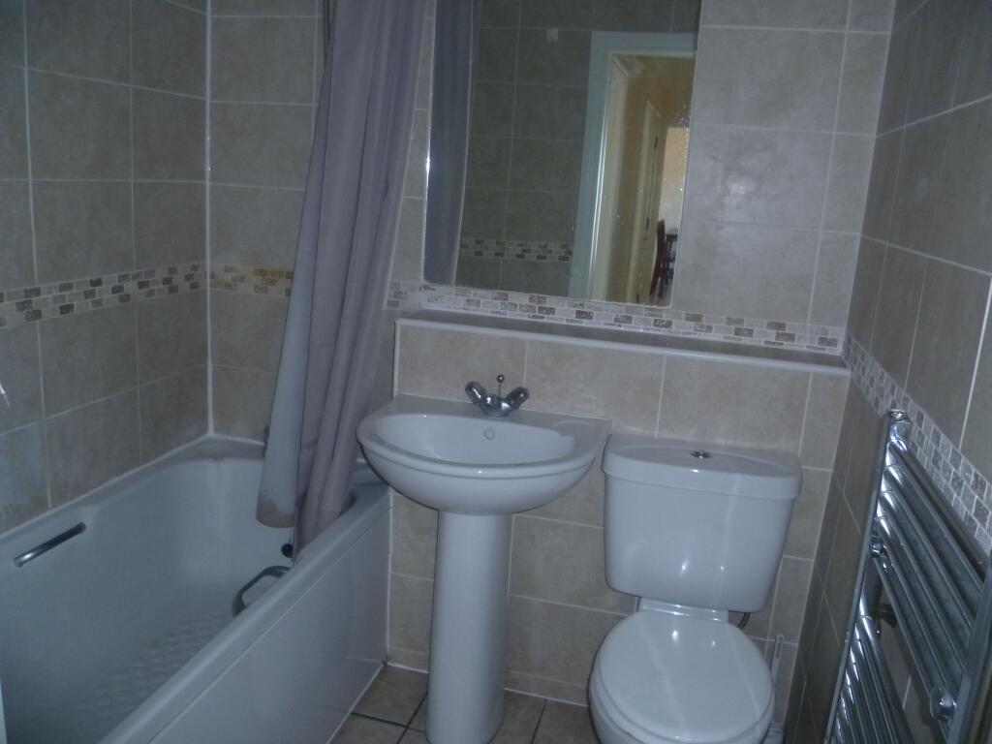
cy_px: 372
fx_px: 802
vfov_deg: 49.7
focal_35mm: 28
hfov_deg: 63.4
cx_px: 496
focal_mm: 5
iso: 160
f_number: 2.8
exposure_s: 1/30
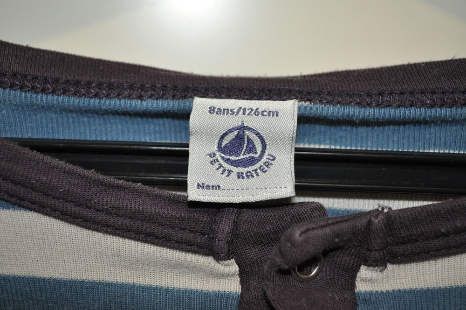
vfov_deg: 23.7
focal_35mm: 57
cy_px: 155
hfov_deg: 35.1
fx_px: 737
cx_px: 233
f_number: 5
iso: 800
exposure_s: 1/60
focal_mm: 38
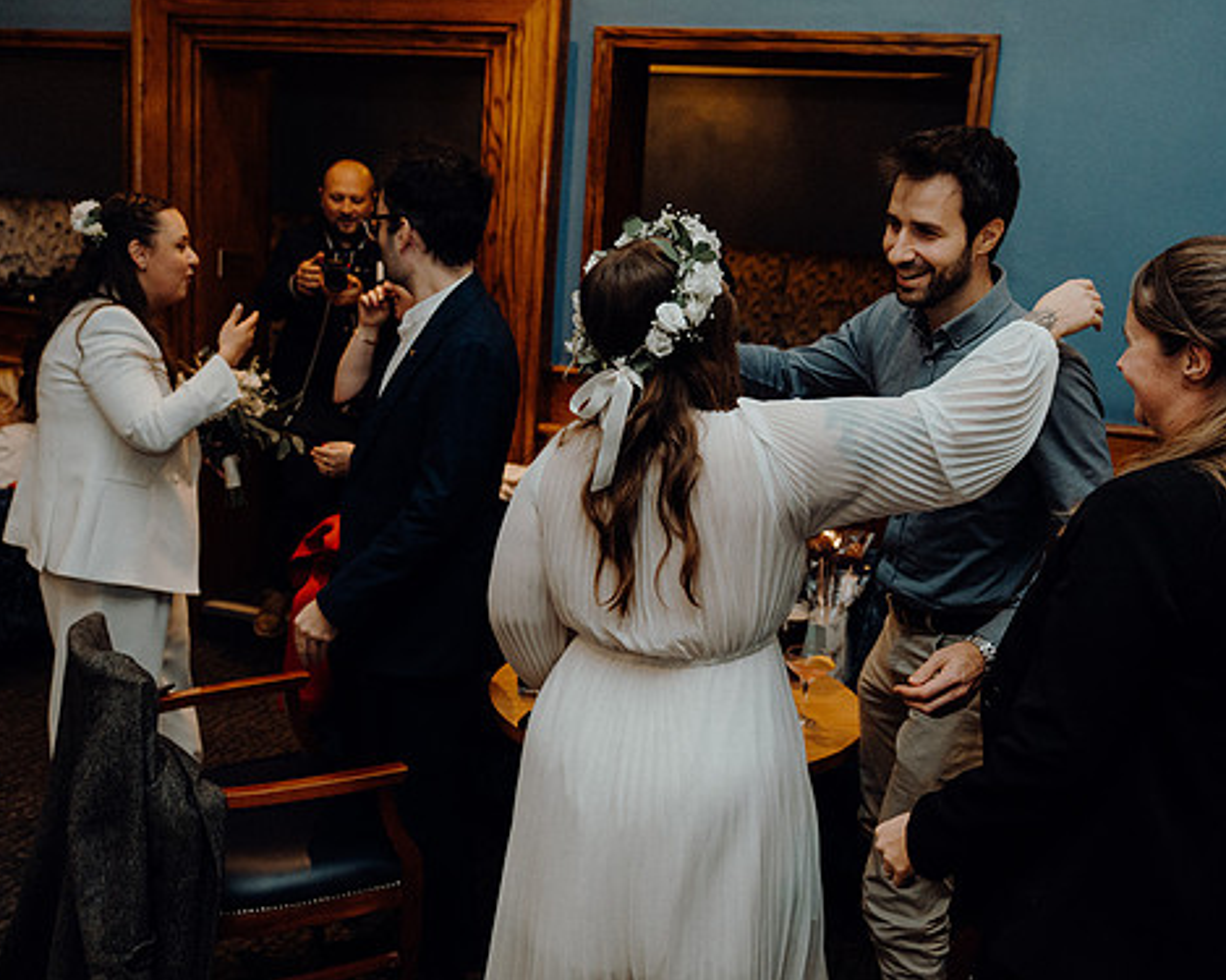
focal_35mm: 36
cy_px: 485
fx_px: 1306
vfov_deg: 41.1
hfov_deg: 50.3
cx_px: 654
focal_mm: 31
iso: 2500
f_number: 3.5
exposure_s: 1/160
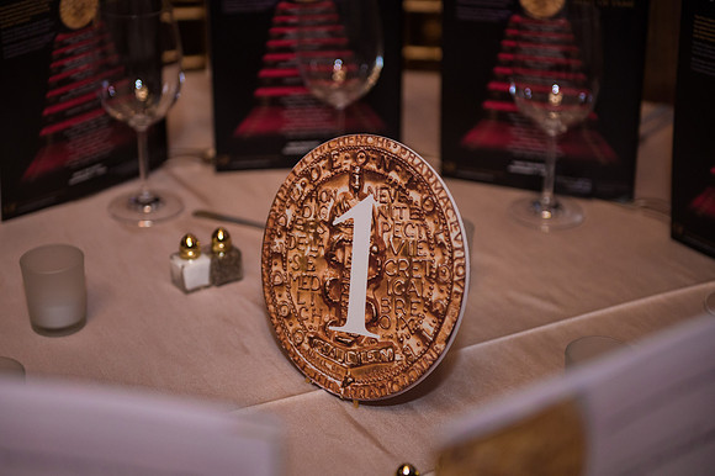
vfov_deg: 21.1
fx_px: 1279
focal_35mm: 64
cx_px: 346
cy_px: 246
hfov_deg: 31.2
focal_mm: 62
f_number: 3.2
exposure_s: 1/200
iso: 1600
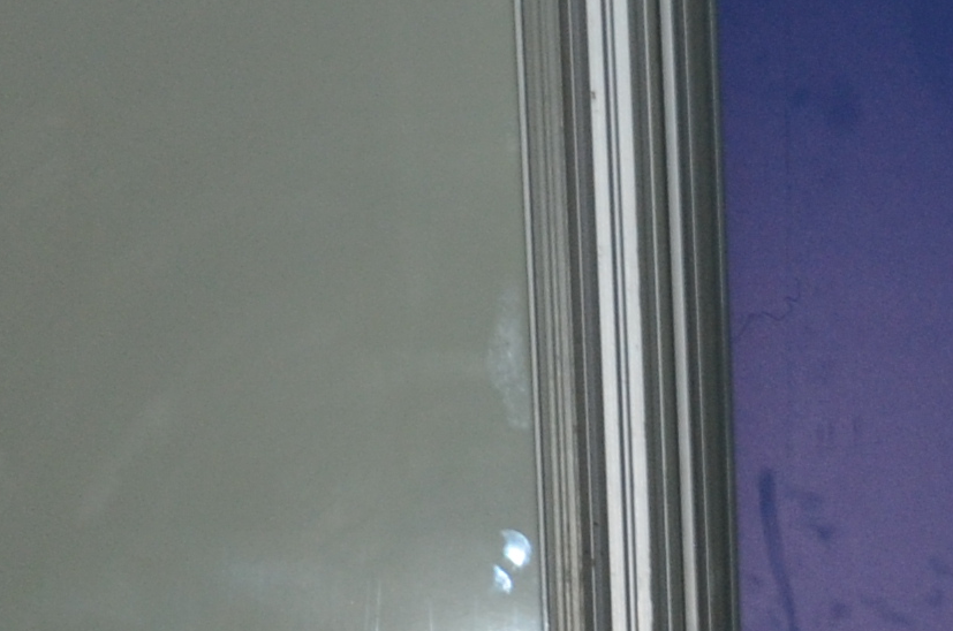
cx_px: 2721
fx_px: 8032
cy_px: 1163
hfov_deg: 6.3
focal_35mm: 304
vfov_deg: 4.5
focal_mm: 34
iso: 500
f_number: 4.5
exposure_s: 1/125
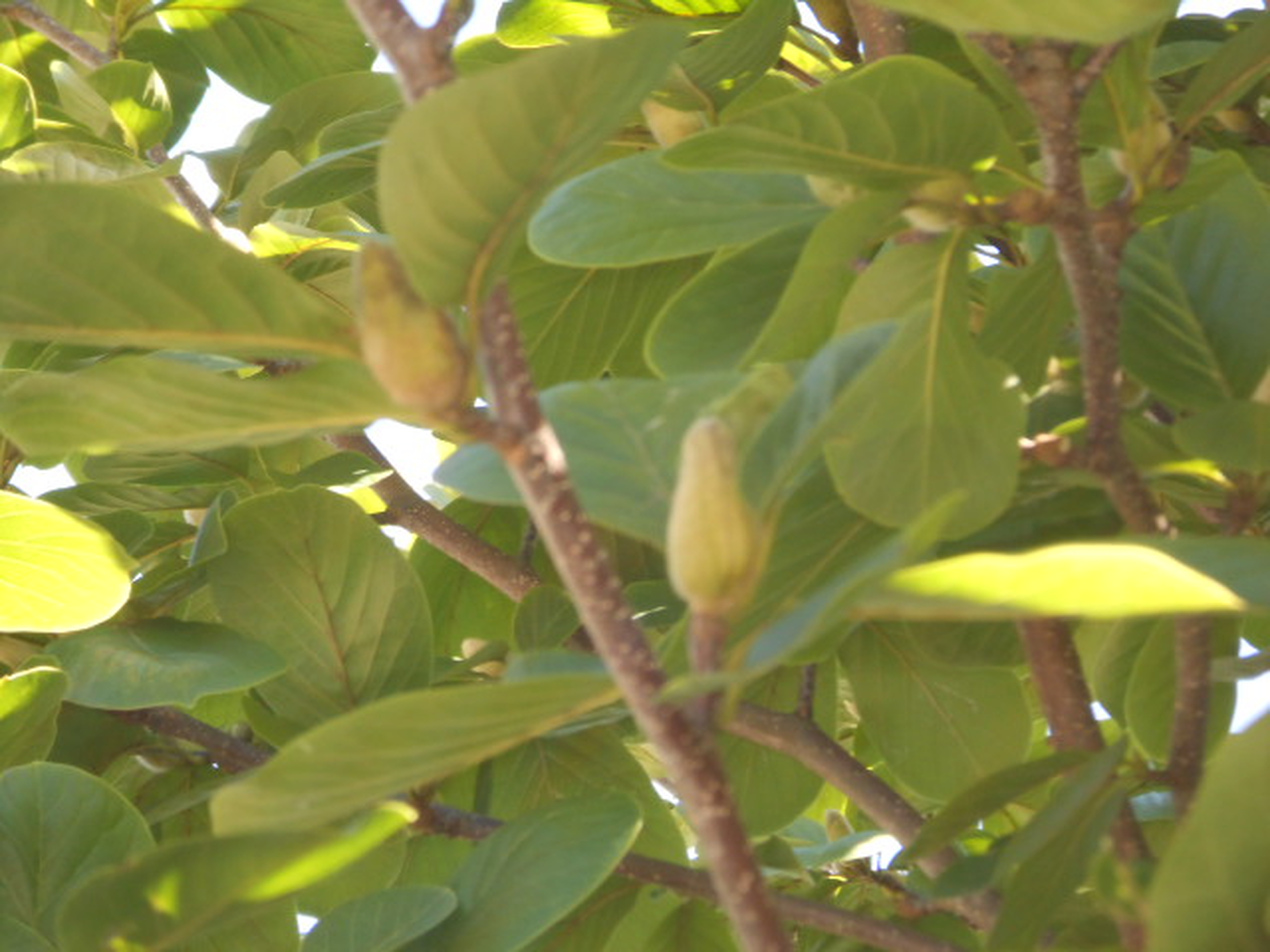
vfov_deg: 9.5
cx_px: 635
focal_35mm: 156
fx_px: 5723
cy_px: 476
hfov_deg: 12.7
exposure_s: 1/60
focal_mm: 27.6
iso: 200
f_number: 6.5
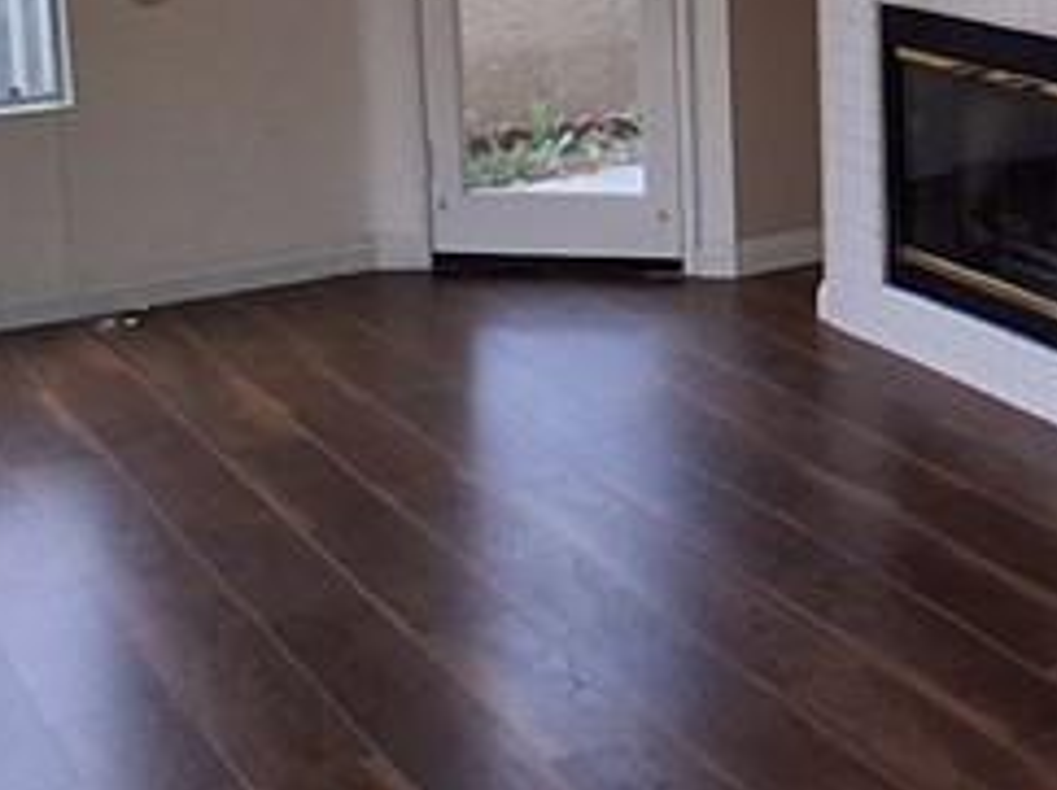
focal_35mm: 72
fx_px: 2196
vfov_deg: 19.9
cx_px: 1162
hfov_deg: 25.1
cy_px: 35
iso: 125
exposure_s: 1/40
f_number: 2.2
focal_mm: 1.4
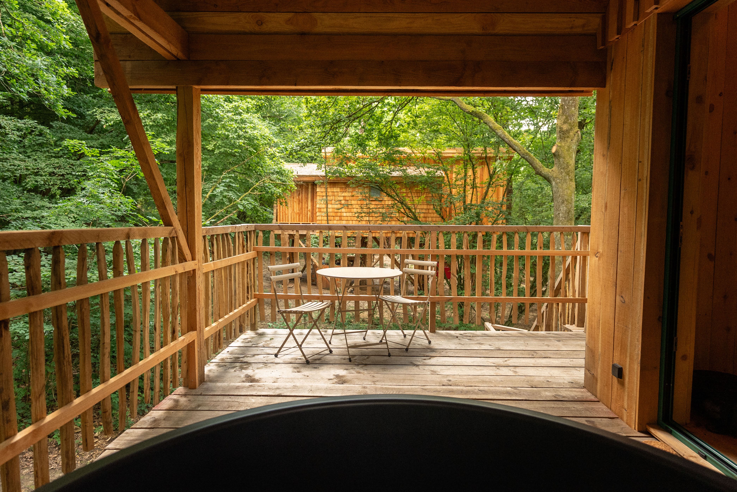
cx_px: 368
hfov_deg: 83.9
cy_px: 246
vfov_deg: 62.0
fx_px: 410
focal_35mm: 20
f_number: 2.8
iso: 800
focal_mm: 20
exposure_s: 1/400
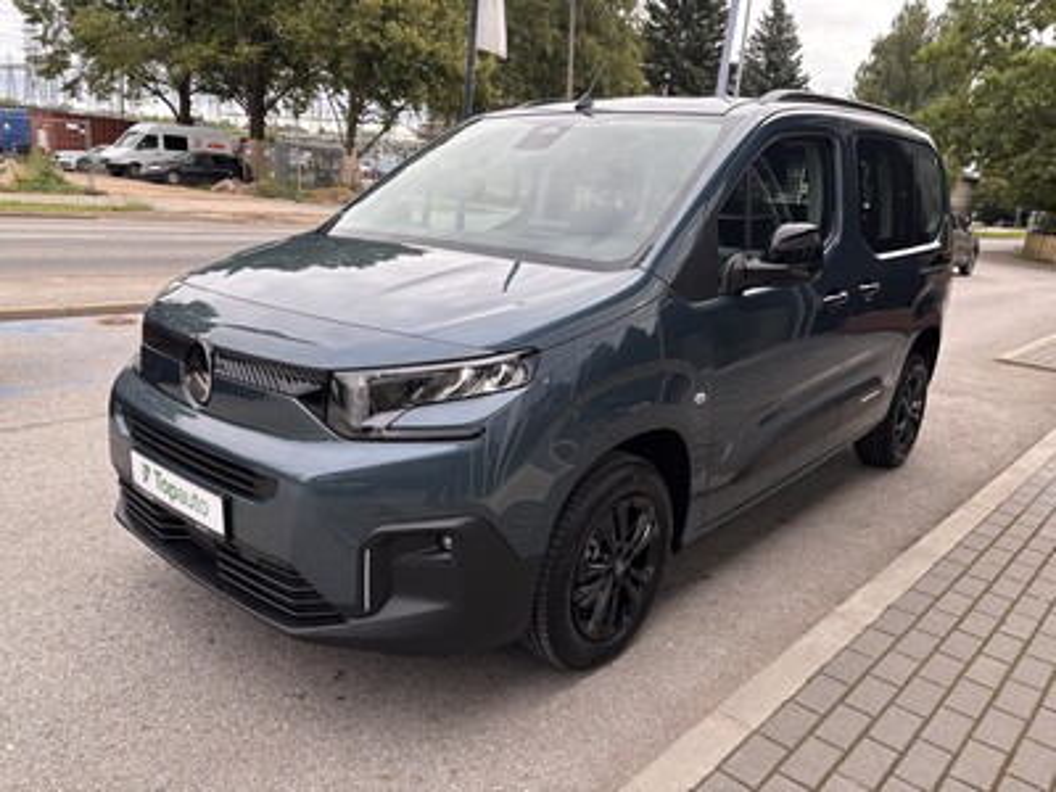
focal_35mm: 26
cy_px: 396
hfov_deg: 67.3
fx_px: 793
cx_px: 528
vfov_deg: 53.1
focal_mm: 5.96
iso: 50
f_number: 1.6
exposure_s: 1/697
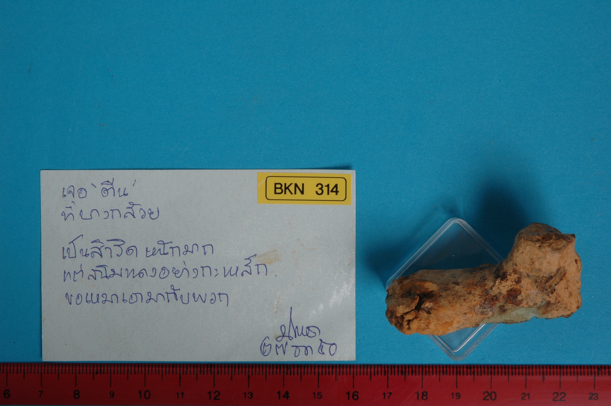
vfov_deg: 13.0
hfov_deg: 19.5
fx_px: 1780
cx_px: 306
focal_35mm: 105
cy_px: 203
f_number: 29
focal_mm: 70
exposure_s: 1/10
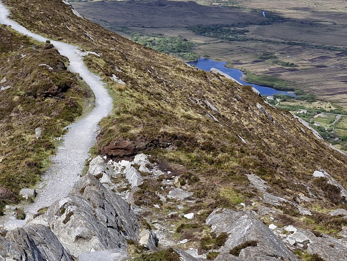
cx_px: -5
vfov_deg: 22.4
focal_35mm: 65
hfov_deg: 27.9
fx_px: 652
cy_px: 72
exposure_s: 1/2448
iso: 50
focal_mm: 5.54
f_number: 1.8
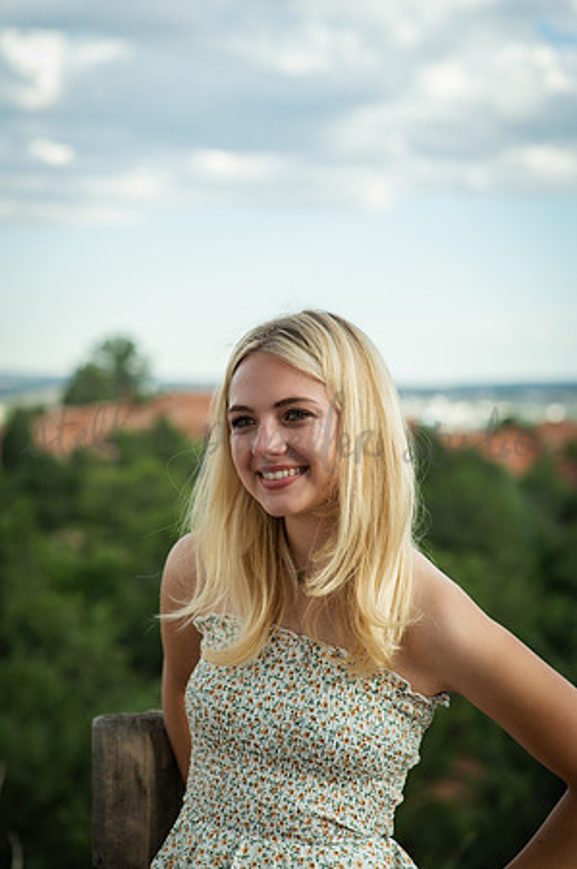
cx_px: 288
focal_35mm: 85
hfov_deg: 16.0
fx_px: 2048
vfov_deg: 23.9
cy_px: 434
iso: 100
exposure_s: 1/250
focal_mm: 85
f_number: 3.5
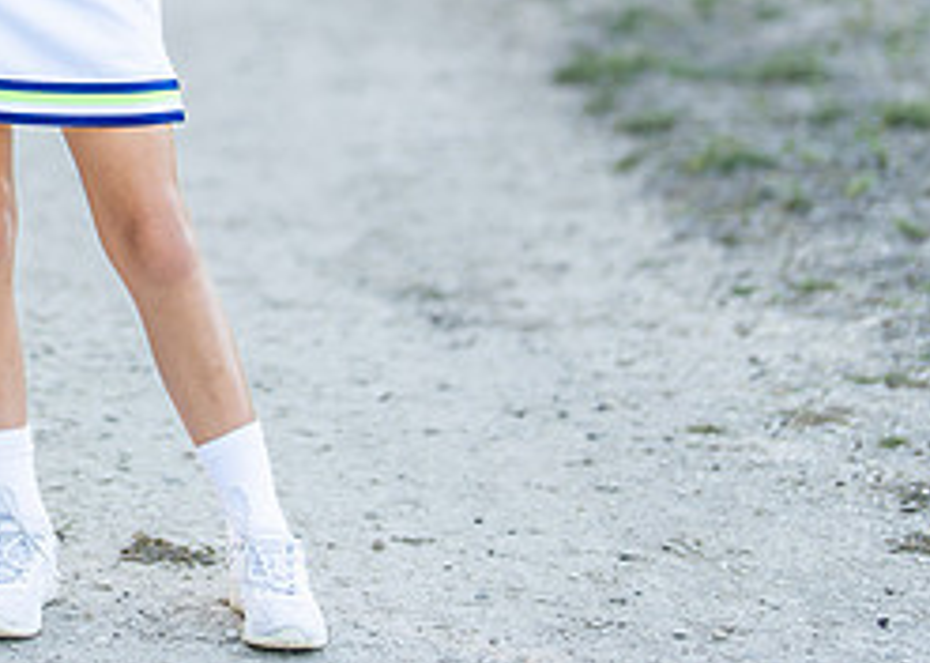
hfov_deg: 14.1
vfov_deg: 10.0
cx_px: 53
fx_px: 3721
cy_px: -108
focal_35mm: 141
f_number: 1.2
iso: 100
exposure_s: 1/640
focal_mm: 50
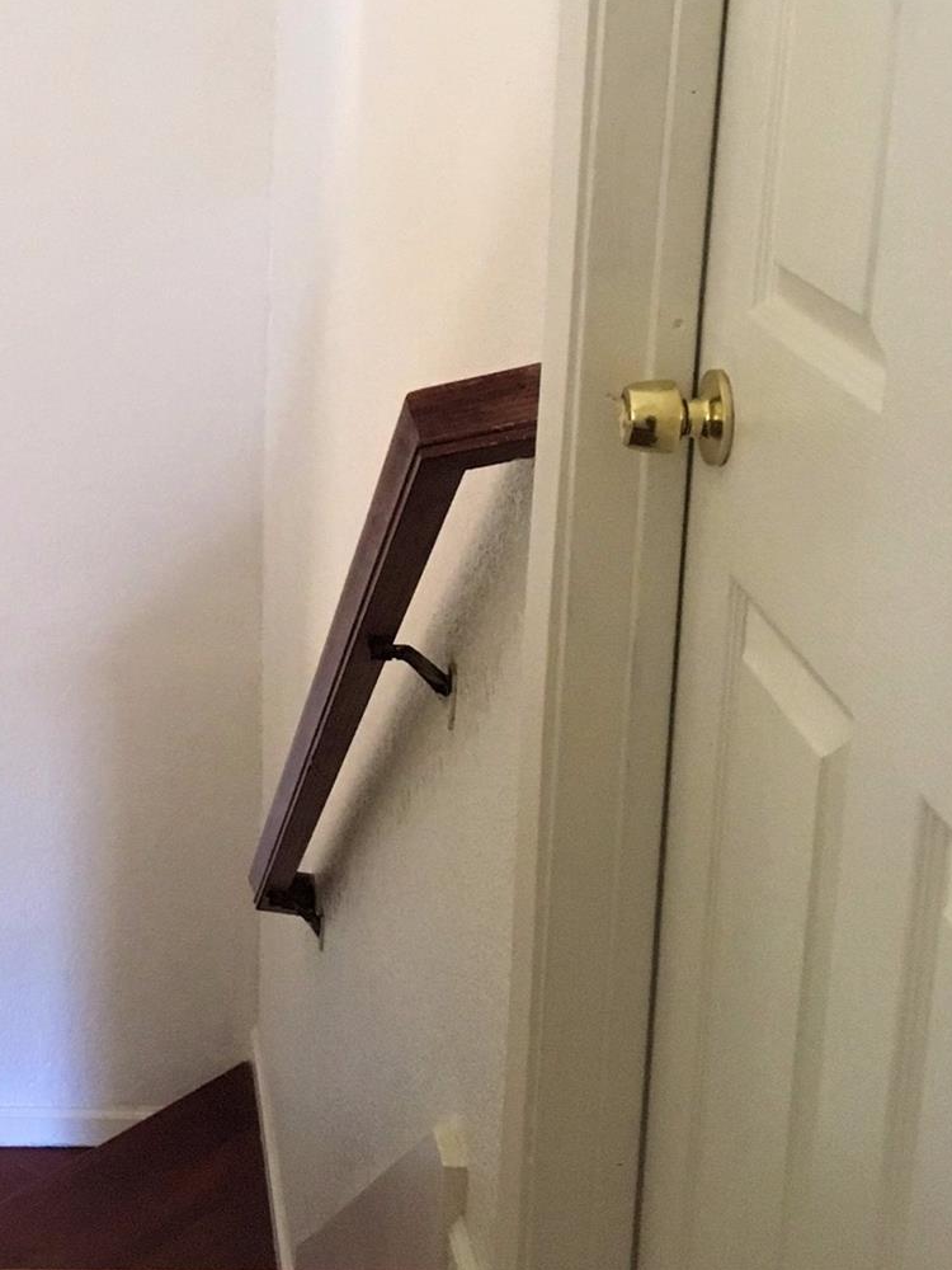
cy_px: 370
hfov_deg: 24.2
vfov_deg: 32.8
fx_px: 2127
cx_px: 28
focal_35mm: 58
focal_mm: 4.15
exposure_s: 1/30
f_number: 2.2
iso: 160
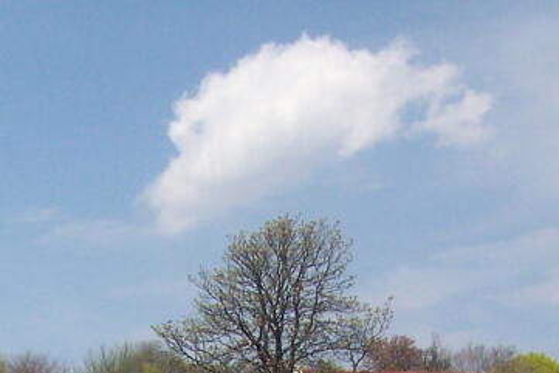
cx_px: 198
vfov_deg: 11.8
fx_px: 1740
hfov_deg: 18.2
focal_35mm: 112
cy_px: 545
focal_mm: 6.3
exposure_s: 1/640
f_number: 4
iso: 200
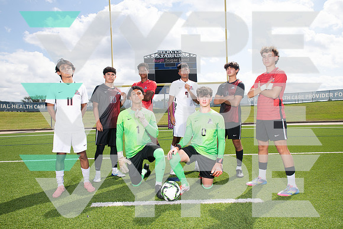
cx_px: 172
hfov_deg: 73.7
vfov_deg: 53.2
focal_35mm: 24
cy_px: 114
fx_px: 229
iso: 125
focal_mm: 24
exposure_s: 1/400
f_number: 7.1
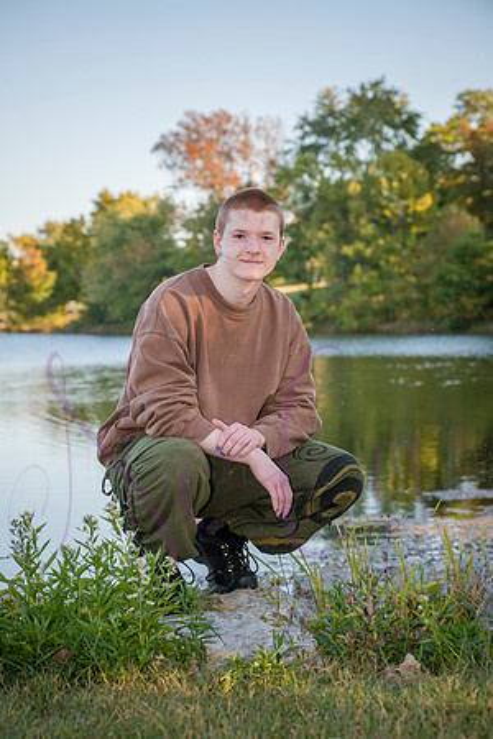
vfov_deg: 23.6
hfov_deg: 15.9
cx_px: 246
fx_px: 1766
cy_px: 370
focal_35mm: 86
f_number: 6.3
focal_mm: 86
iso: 400
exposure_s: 1/640
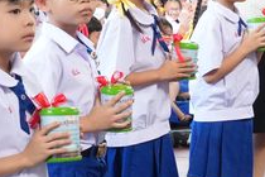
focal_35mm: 178
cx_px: 0
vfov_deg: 7.7
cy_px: 150
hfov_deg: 11.4
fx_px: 1313
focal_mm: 25
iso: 1600
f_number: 5.6
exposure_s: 1/125
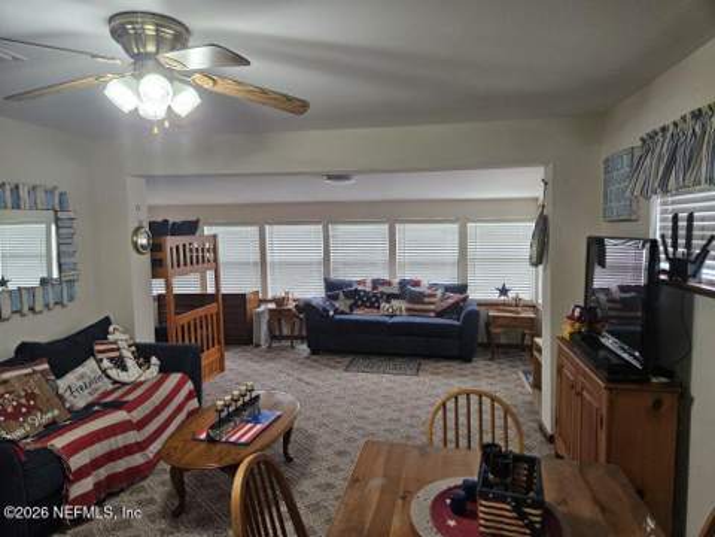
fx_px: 475
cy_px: 268
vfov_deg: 58.9
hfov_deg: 73.9
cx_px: 358
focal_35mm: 23
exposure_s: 1/120
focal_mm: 5.4
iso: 320
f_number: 1.8
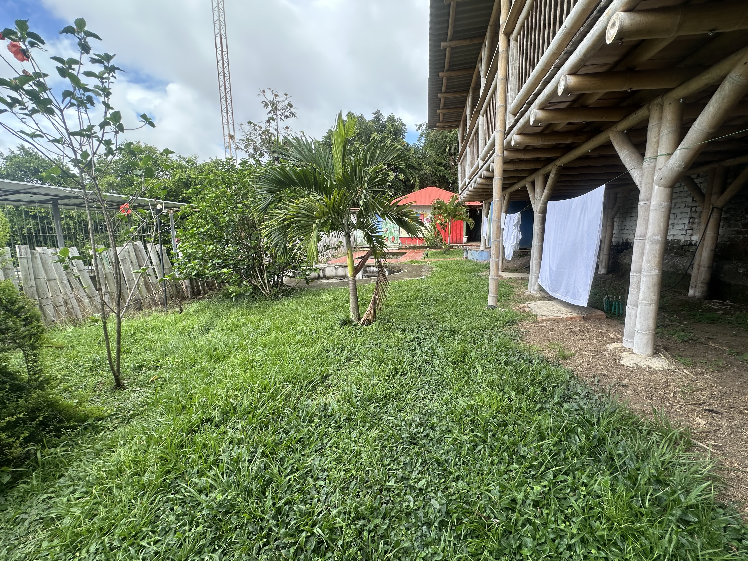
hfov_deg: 98.1
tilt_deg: -8.9
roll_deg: -2.0
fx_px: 324
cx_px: 390
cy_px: 288
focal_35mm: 15
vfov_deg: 81.7
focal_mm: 2.22
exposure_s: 1/335
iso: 40
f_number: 2.2
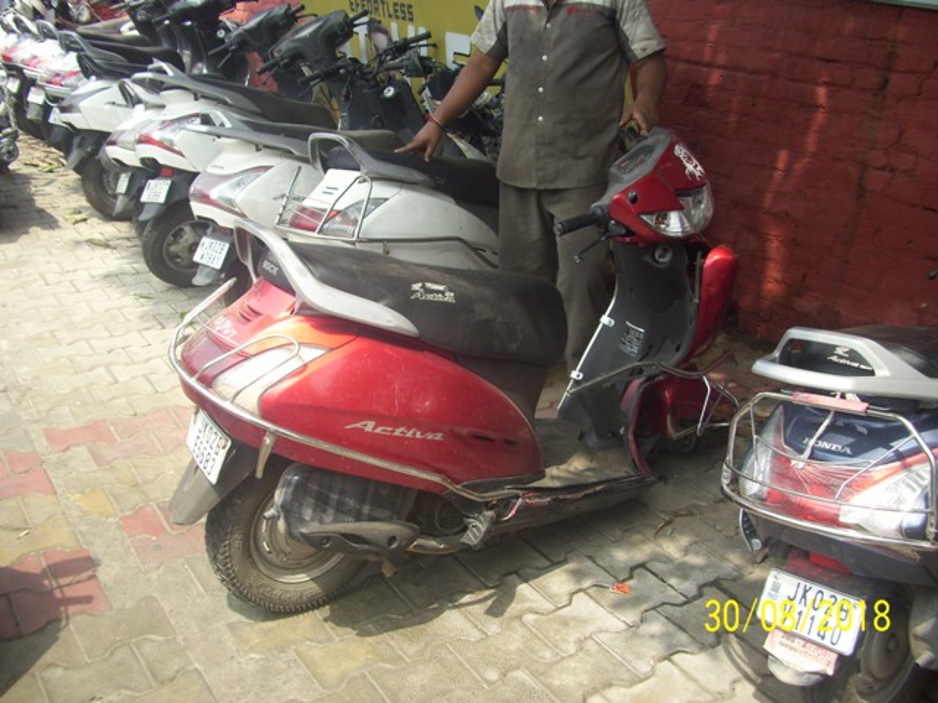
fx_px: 921
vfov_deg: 41.8
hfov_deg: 54.0
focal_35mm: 34
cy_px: 352
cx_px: 469
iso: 80
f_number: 2.9
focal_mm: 5.7
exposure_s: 1/320
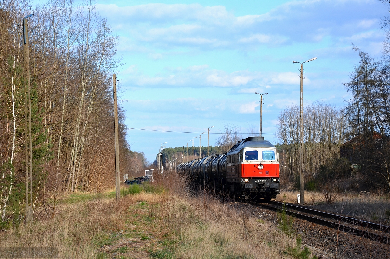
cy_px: 130
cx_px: 195
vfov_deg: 10.7
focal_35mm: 128
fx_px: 1381
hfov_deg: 16.1
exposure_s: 1/250
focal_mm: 85
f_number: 8
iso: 100
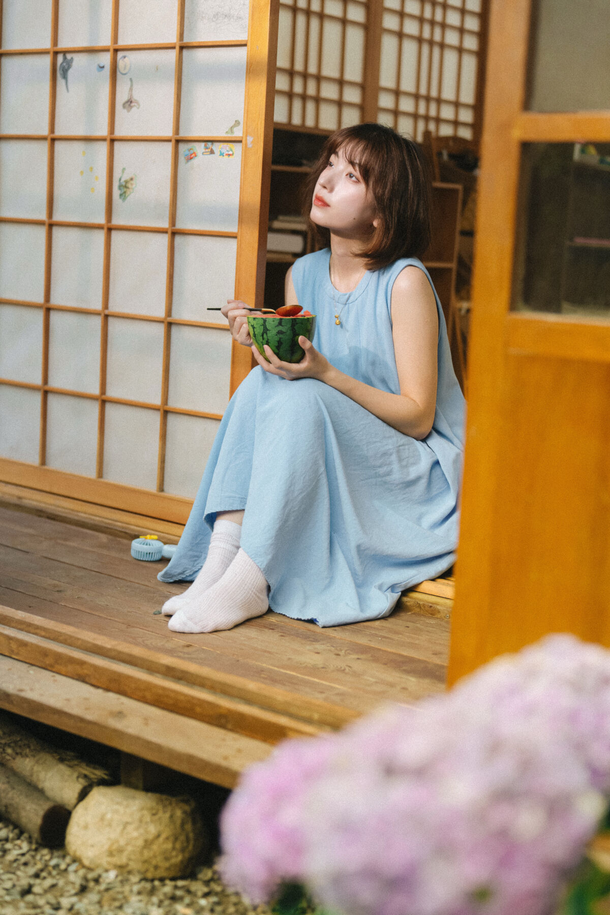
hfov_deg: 25.1
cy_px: 458
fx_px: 1372
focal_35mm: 54
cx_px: 305
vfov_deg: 36.9
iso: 400
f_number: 2.2
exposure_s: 1/1250
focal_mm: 54
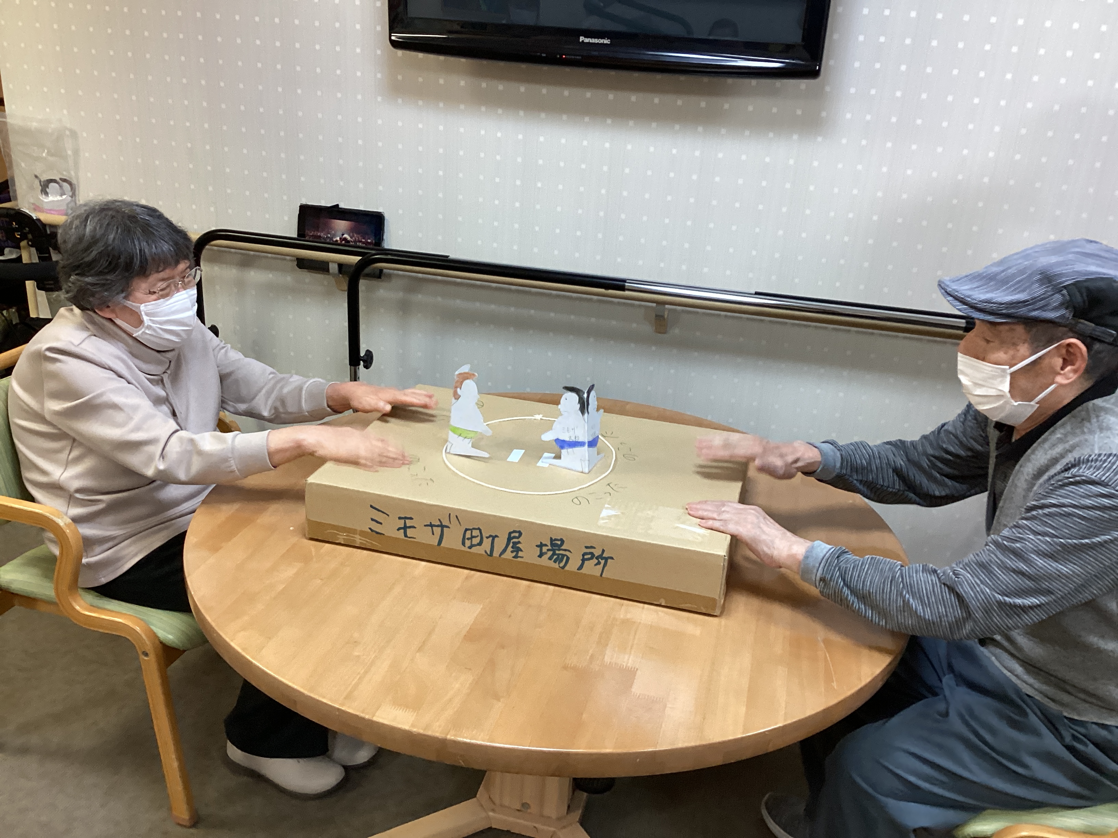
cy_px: 419
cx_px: 559
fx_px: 1001
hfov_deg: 58.4
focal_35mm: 31
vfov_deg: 45.4
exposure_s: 1/50
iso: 125
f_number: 2.4
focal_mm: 3.3
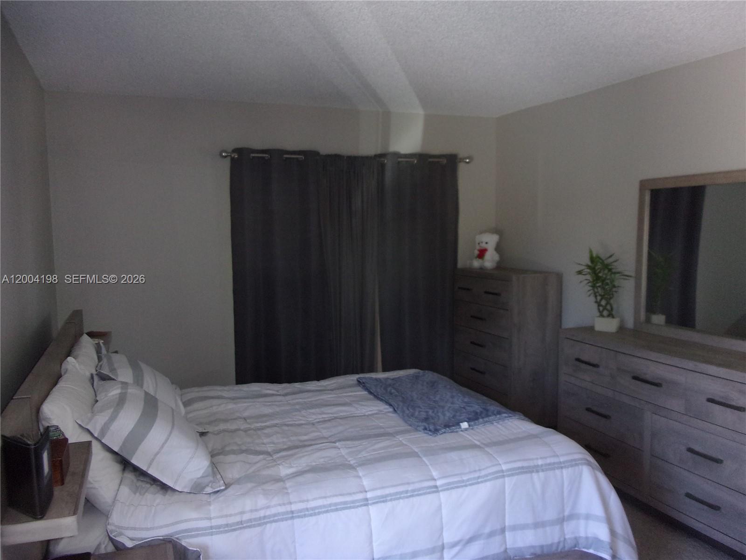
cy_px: 280
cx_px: 373
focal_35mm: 28
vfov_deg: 49.7
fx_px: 603
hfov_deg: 63.4
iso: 250
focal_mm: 5.1
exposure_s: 1/34
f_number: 3.9
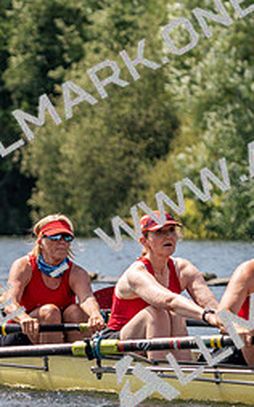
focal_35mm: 467
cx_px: -23
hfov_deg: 2.8
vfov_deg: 4.5
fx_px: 5175
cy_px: 279
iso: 250
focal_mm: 200
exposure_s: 1/2000
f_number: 5.6
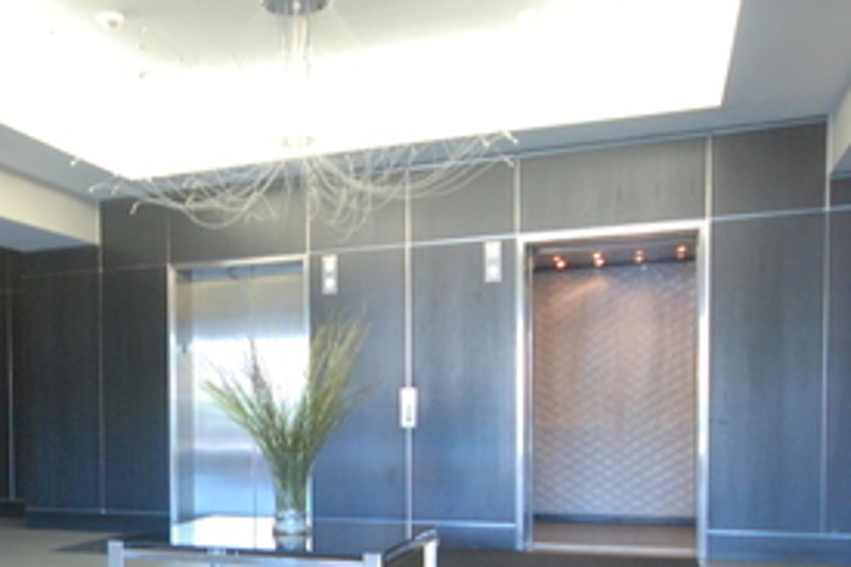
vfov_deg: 31.7
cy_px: 459
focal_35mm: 41
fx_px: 969
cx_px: 142
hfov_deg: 44.6
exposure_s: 1/15
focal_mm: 10
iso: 800
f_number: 4
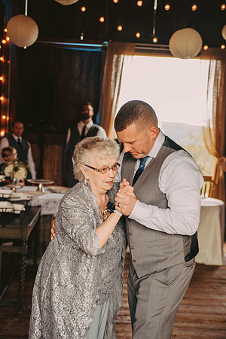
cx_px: 113
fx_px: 518
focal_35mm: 55
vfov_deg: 36.2
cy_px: 170
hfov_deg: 24.6
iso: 800
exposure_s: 1/200
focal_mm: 55
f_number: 2.8
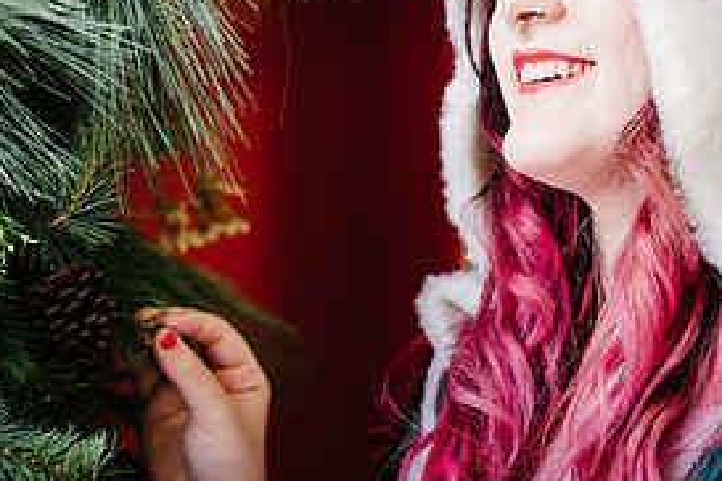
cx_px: 374
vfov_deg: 7.0
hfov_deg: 10.5
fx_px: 3931
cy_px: 283
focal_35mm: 196
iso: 400
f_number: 2
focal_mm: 110
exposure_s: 1/100
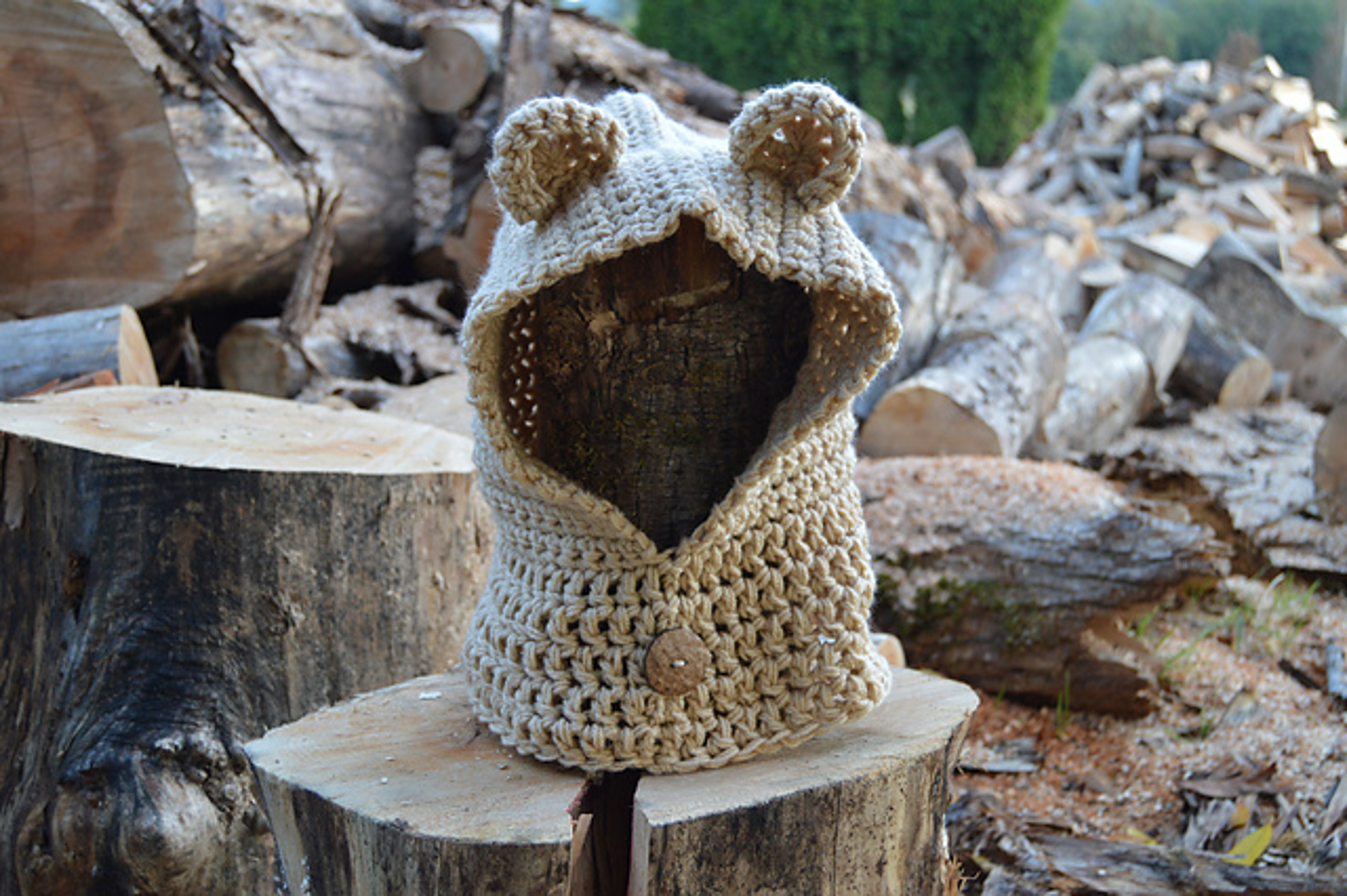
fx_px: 1458
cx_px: 674
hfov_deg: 49.6
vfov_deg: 34.2
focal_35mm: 39
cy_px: 448
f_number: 4
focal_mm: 26
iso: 640
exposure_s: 1/60
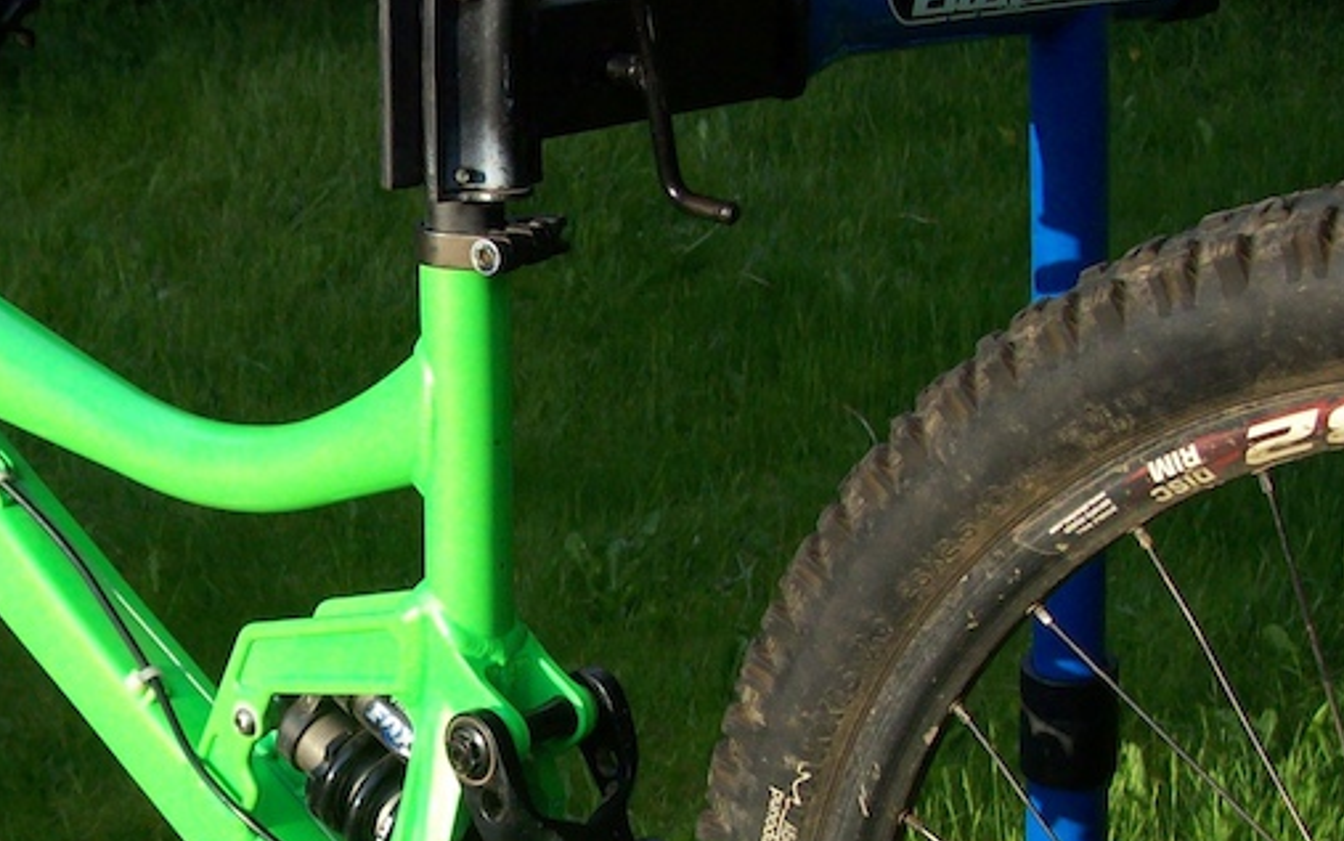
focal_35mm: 77
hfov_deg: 26.5
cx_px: 353
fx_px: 2821
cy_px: 747
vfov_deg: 16.7
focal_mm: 6
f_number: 2.7
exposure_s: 1/480
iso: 80
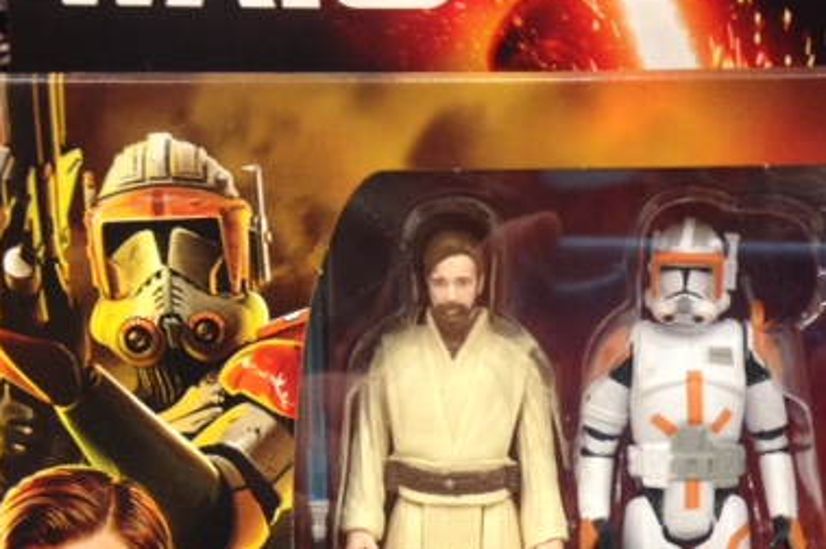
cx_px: 521
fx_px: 1330
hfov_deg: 34.3
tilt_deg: -5.3
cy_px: 508
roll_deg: +4.2
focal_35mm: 58
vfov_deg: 22.7
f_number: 2.4
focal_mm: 4.12
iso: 200
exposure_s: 1/20
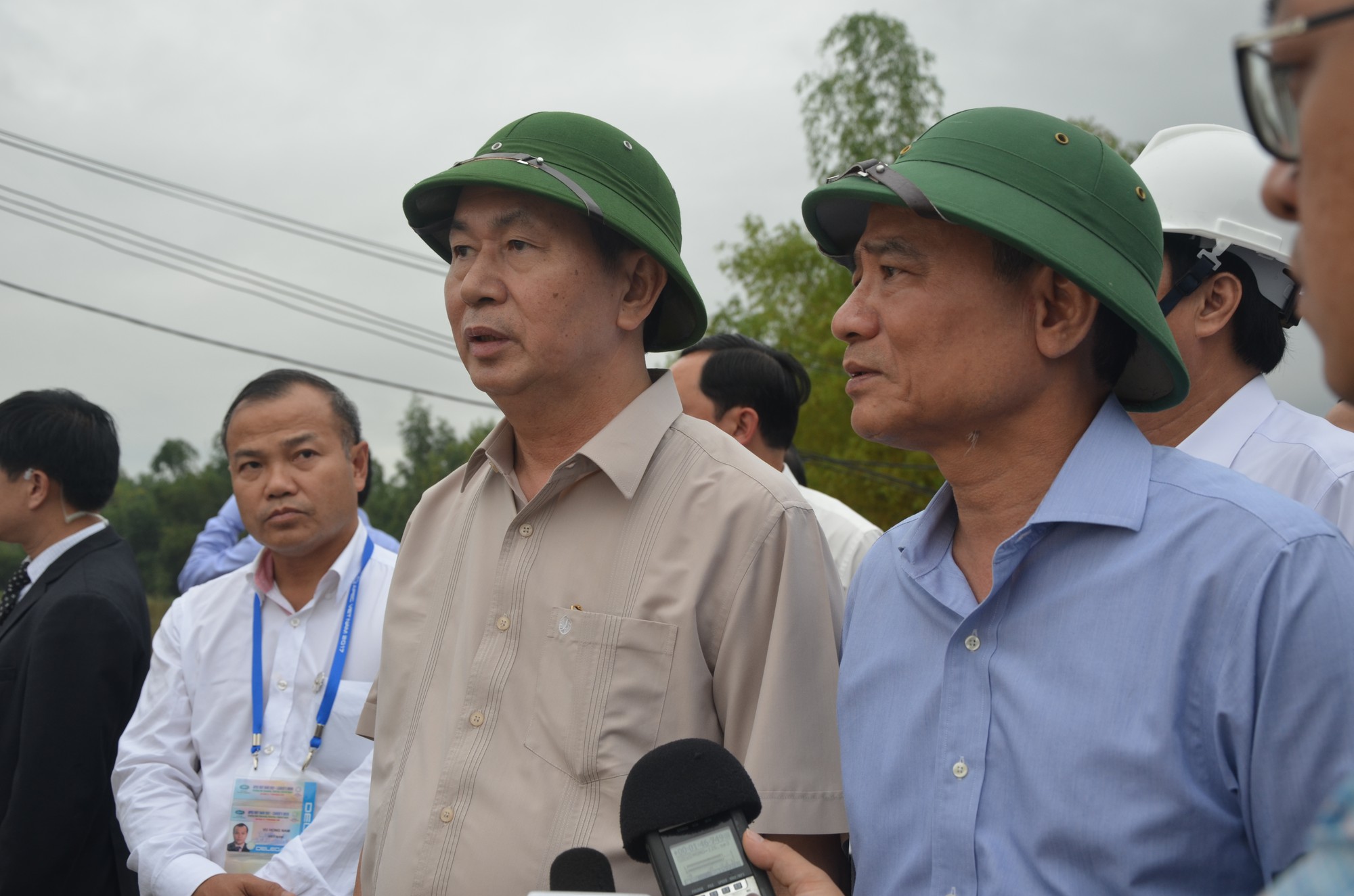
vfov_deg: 28.0
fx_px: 1802
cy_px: 448
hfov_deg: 41.2
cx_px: 677
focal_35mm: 48
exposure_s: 1/160
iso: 200
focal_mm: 32
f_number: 6.3
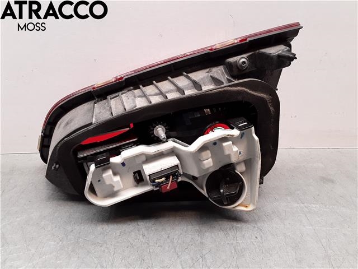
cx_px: 179
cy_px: 134
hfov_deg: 63.4
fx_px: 290
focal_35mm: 28
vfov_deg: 49.7
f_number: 1.9
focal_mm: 2.91
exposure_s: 1/50
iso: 64
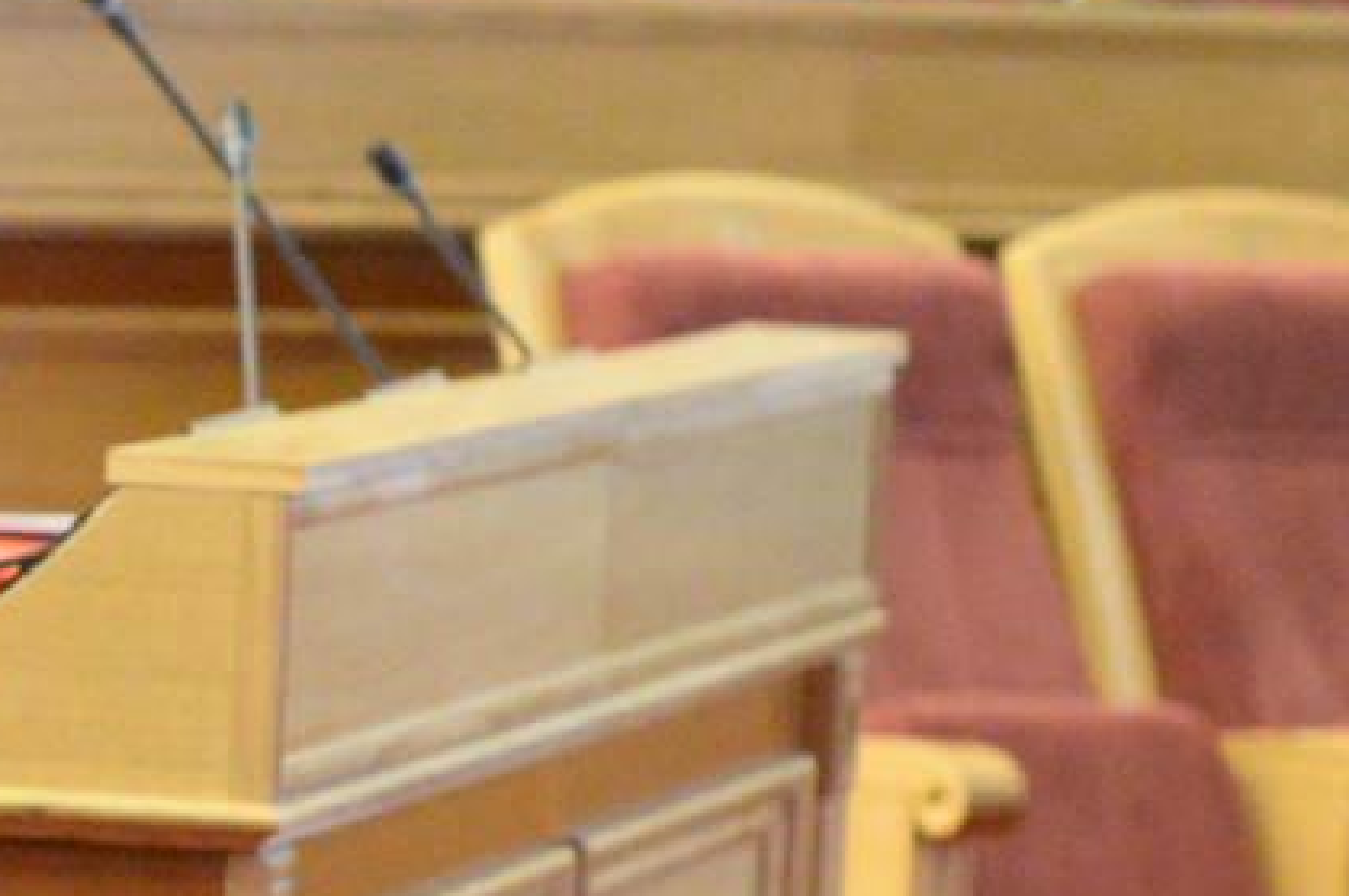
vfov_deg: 2.7
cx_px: -1982
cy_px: 479
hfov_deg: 4.1
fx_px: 18677
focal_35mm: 499
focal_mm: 85
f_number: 4
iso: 6400
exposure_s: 1/100
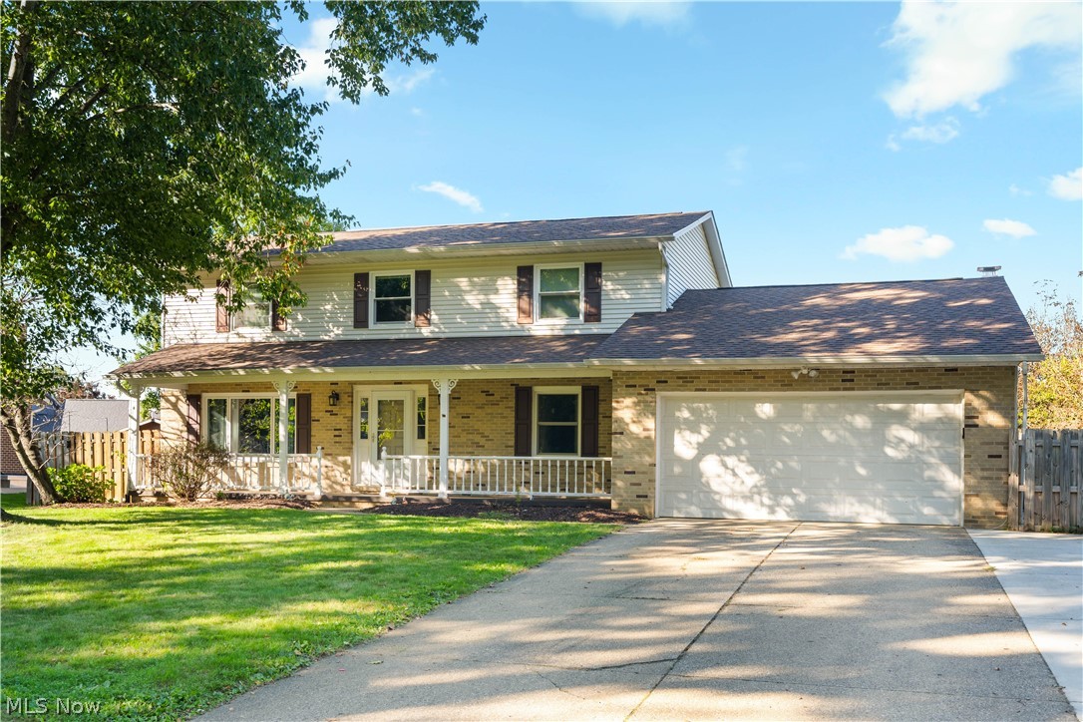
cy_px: 361
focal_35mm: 35
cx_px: 542
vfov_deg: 37.9
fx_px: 1053
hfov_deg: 54.4
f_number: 8
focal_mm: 35
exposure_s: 1/25
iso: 400
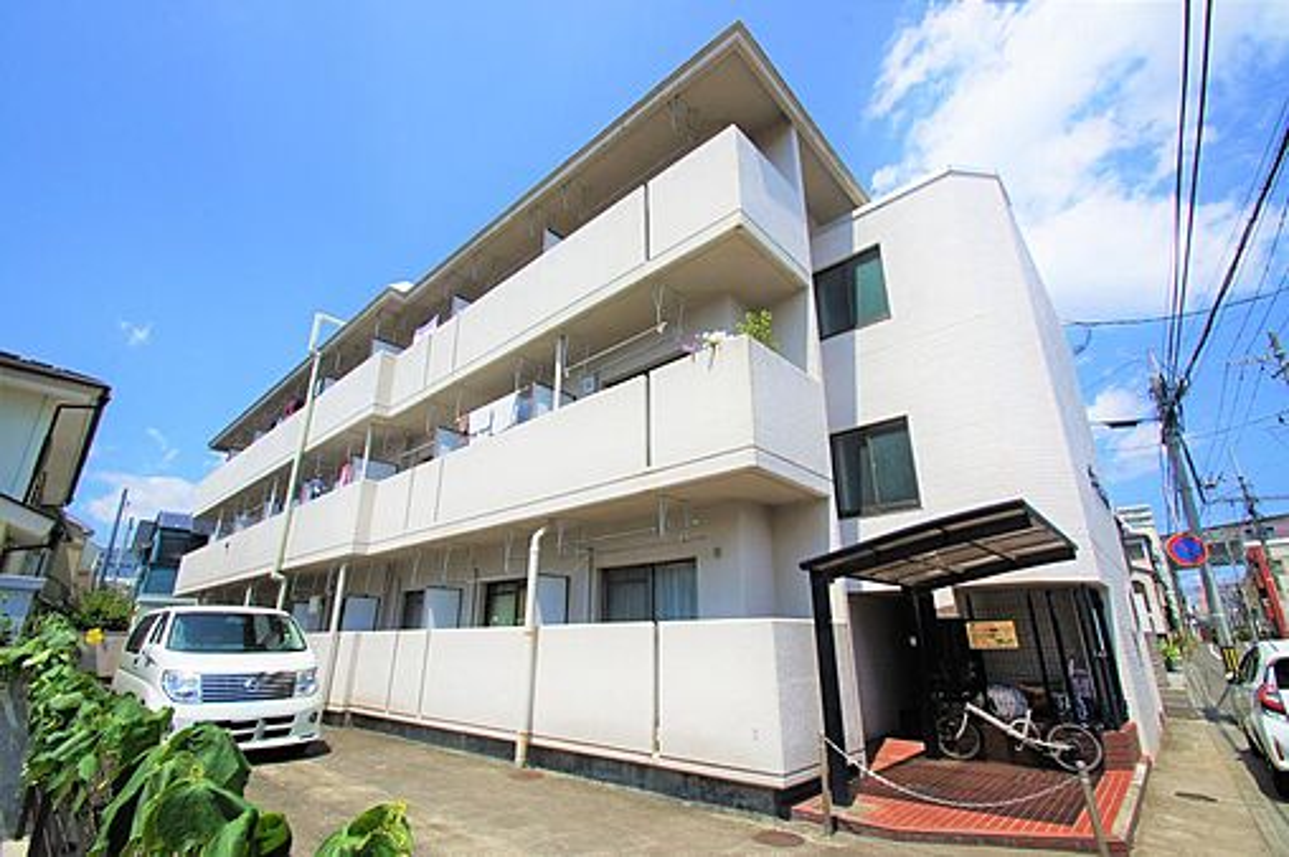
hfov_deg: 100.4
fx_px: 537
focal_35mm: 15
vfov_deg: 77.2
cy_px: 428
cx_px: 644
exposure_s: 1/160
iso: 100
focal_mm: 10
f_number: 11
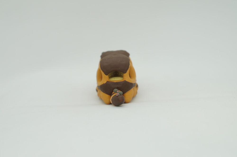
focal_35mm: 76
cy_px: 78
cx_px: 118
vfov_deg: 17.8
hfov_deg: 26.5
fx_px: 503
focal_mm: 51
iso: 200
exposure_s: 1/40
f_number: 5.6
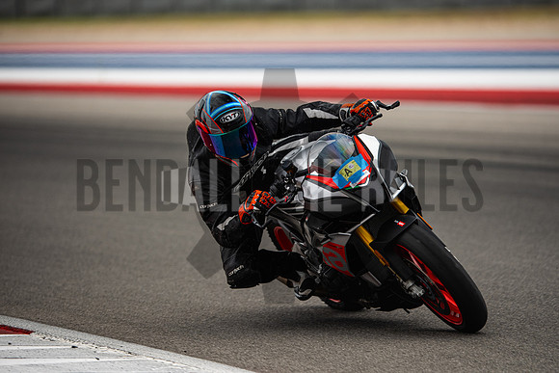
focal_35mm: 300
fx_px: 4659
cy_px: 186
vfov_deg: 4.6
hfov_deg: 6.9
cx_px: 280
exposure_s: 1/4000
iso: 320
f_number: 2
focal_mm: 200
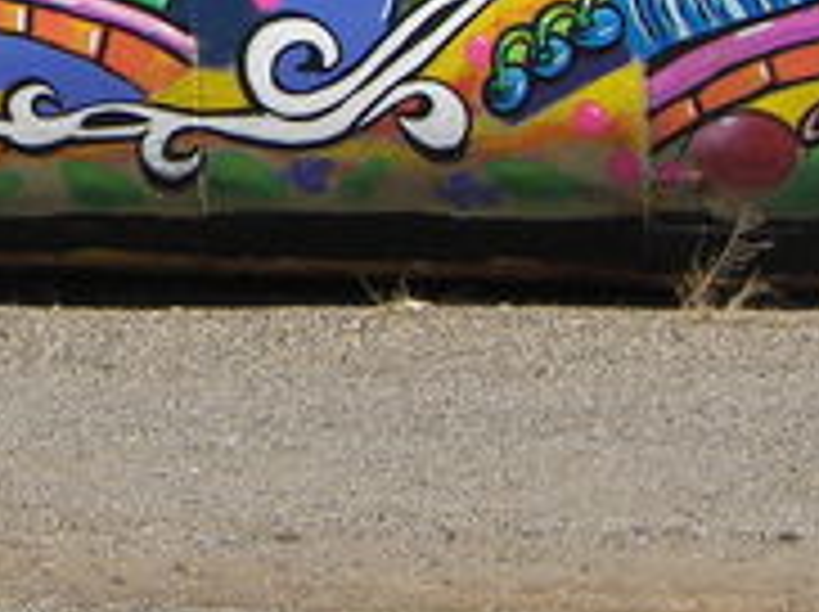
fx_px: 6002
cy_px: -144
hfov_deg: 7.7
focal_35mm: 254
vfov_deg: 5.8
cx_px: -212
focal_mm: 11.7
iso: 64
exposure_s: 1/800
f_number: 4
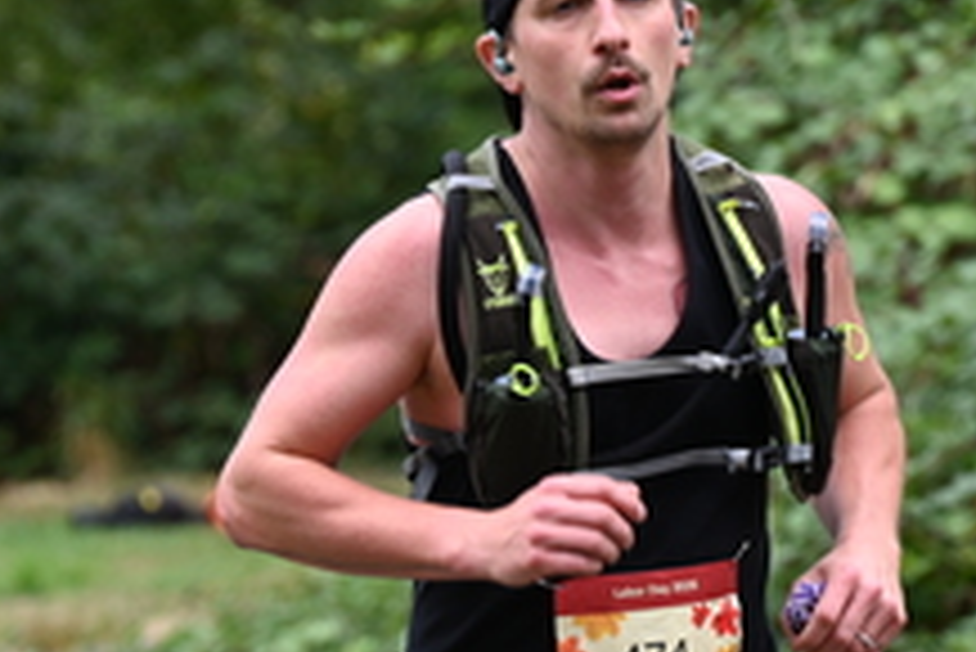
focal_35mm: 506
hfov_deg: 4.1
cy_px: 398
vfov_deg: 2.7
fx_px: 13727
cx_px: 490
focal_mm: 200
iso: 400
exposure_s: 1/320
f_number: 6.3
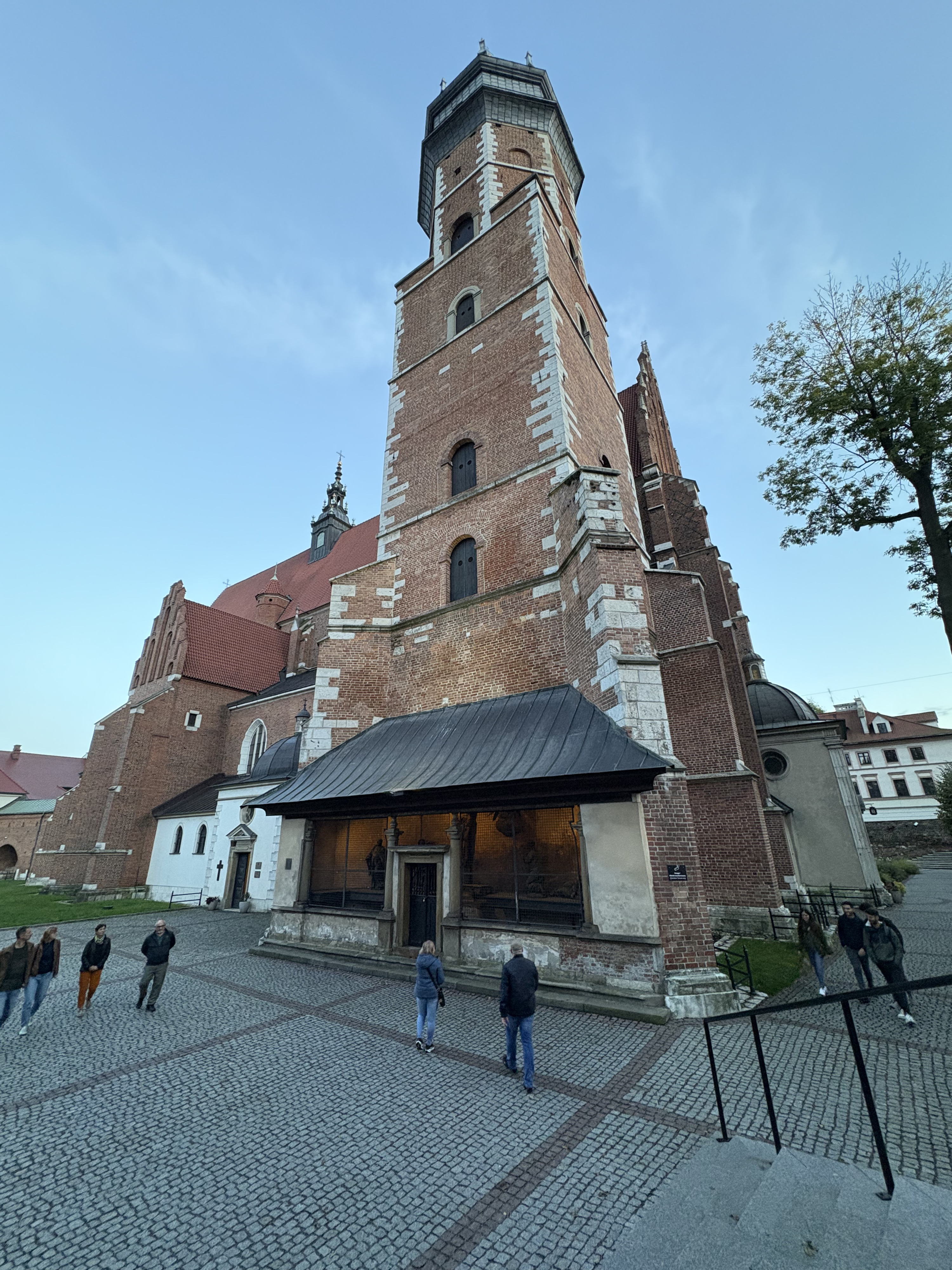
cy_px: 635
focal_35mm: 14
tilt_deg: +22.2
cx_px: 476
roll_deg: +0.8
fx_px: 513
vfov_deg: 102.1
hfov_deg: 85.7
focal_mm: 2.22
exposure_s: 1/50
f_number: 2.2
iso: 320
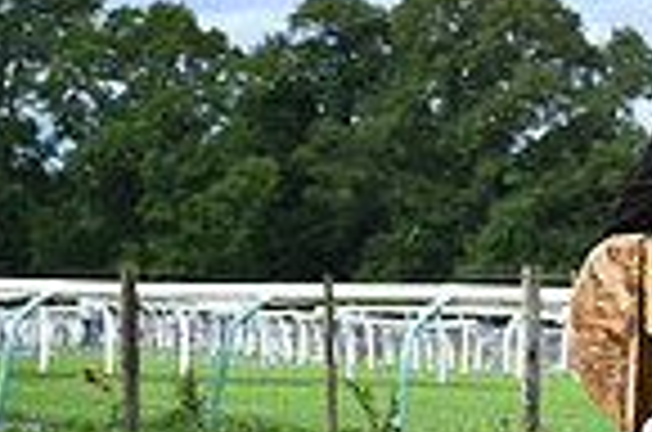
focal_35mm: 309
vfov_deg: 4.4
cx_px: 1210
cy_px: -65
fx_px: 5584
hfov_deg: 6.5
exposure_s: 1/1250
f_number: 4.5
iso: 400
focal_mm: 77
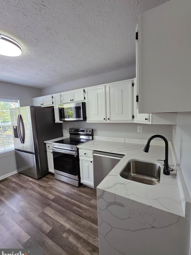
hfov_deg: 85.6
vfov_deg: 102.0
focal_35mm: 14
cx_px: 101
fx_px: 103
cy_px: 126
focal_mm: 2.2
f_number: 1.9
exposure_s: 1/120
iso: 125
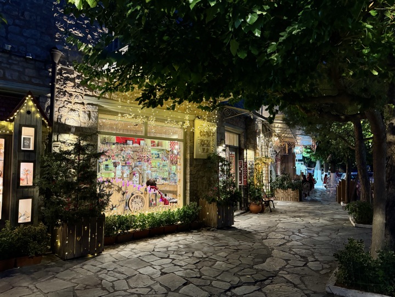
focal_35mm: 24
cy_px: 148
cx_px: 198
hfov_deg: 71.6
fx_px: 274
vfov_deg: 56.8
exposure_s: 1/50
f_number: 1.78
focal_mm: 6.76
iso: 800
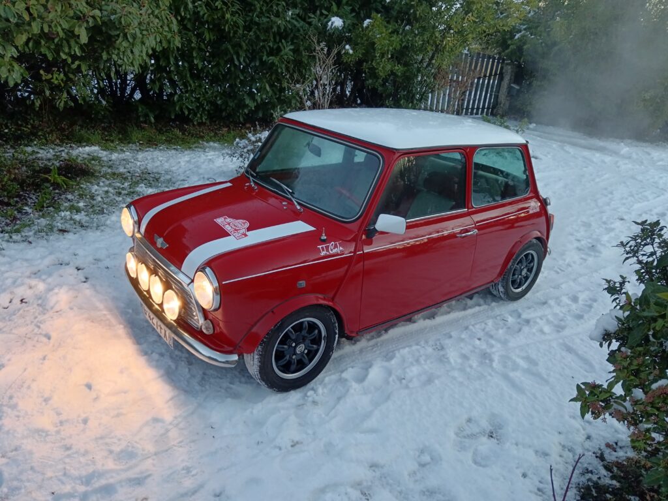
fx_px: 521
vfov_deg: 51.4
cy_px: 250
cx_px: 334
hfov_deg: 65.3
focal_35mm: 27
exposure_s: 1/100
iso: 496
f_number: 1.9
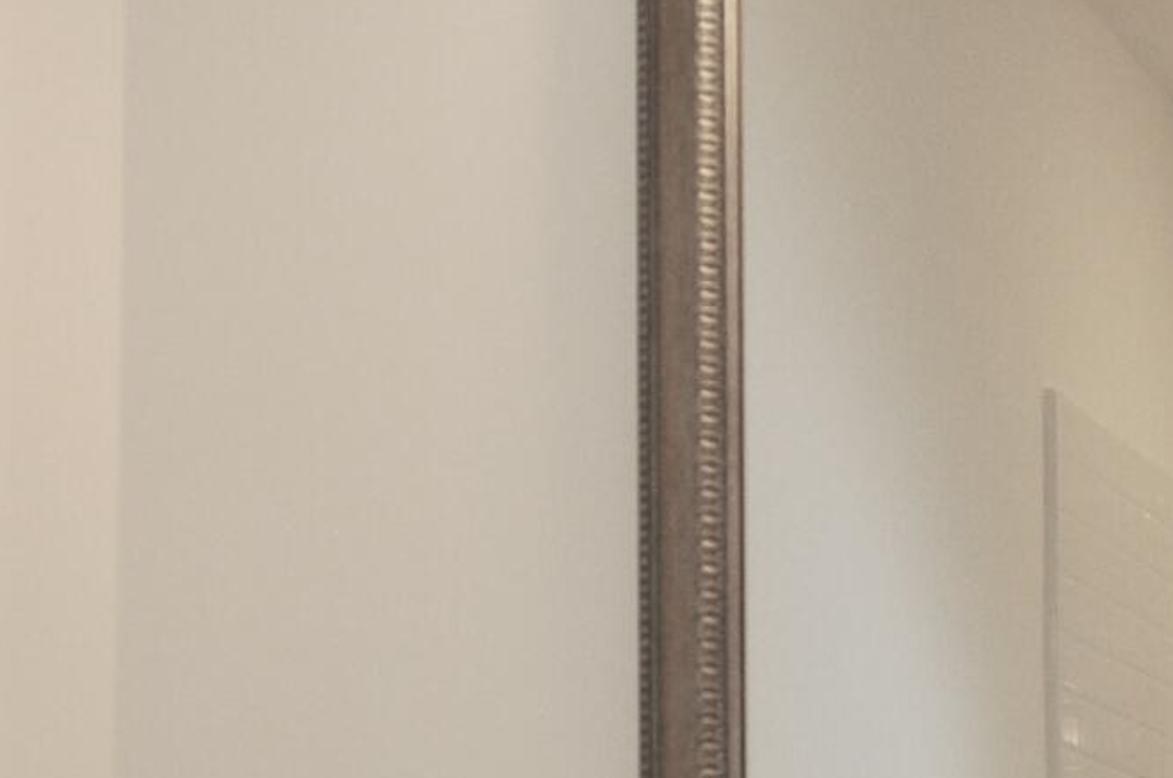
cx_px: 616
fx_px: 4001
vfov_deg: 11.0
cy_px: 840
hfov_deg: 16.7
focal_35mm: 123
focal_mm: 18
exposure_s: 1/200
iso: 400
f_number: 3.5
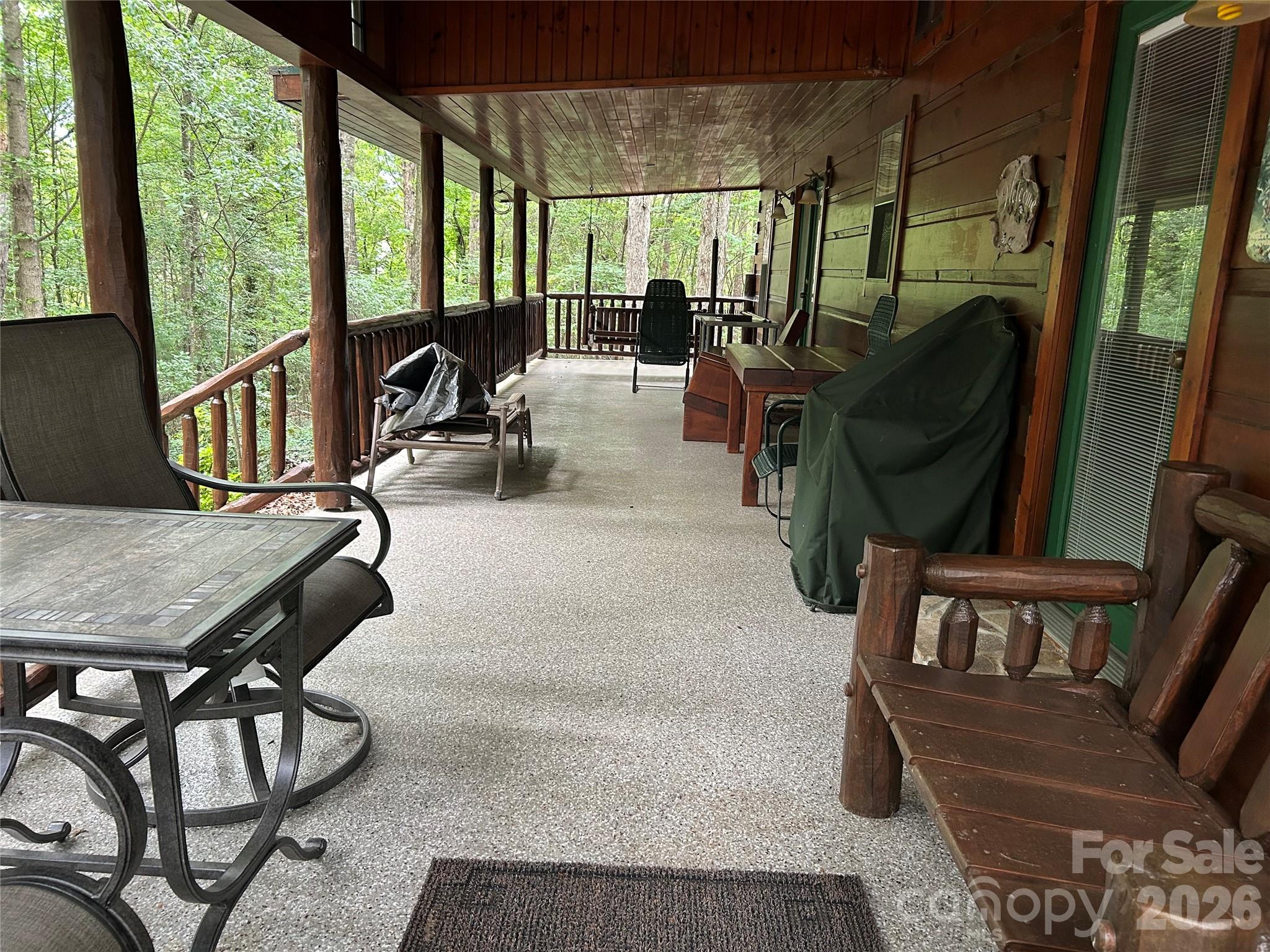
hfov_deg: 67.3
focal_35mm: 26
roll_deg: -2.4
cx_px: 635
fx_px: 954
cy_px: 476
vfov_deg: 53.1
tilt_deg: -12.0
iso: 200
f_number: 1.5
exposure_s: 1/60
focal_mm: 5.7
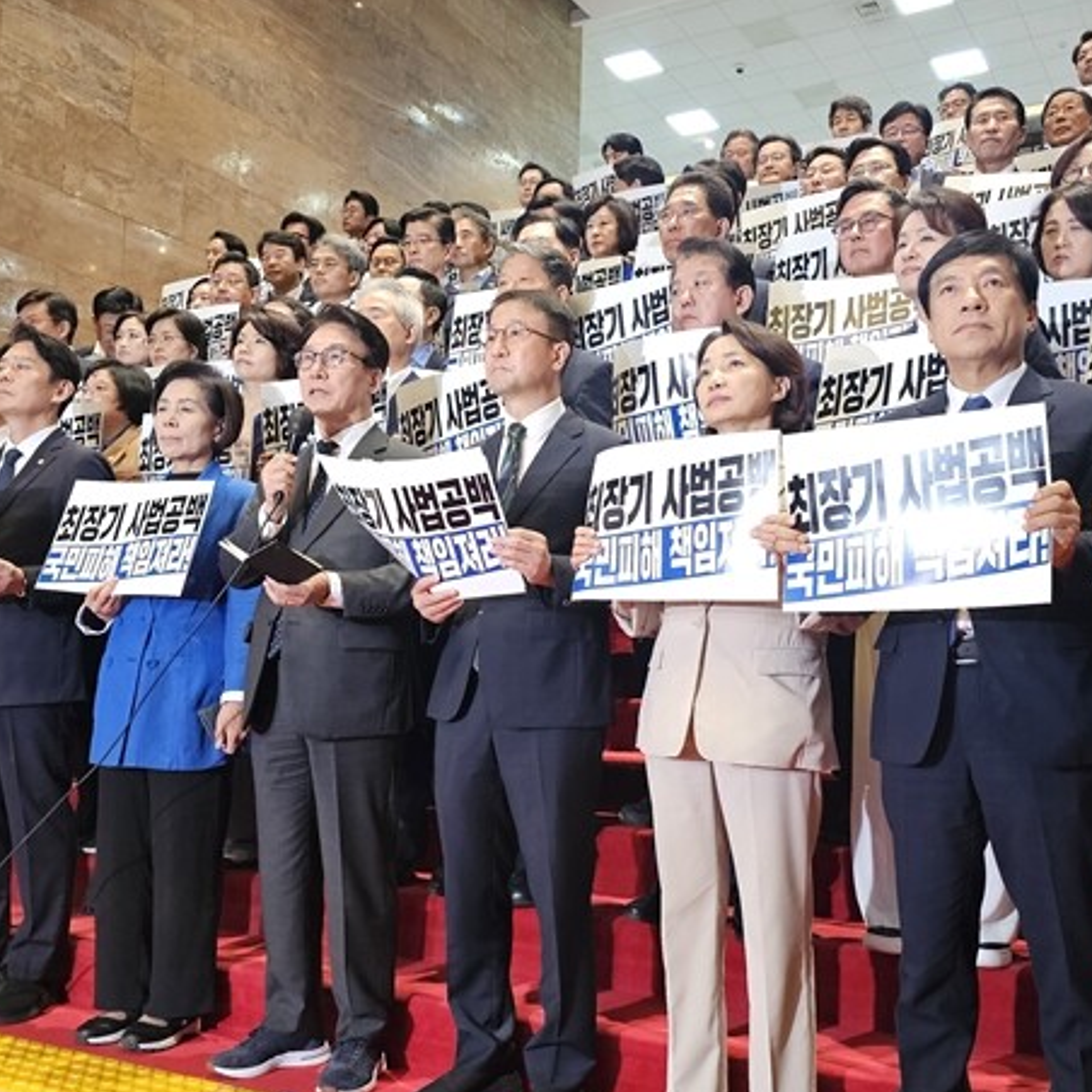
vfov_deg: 46.0
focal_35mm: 36
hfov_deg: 46.0
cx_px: 580
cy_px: 558
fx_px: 1285
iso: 320
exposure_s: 1/41.1
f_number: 1.7
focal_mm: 6.3
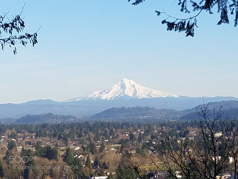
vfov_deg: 53.1
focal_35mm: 26
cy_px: 90
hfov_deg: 67.3
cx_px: 119
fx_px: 179
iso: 50
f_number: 1.7
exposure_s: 1/2248
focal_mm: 4.2
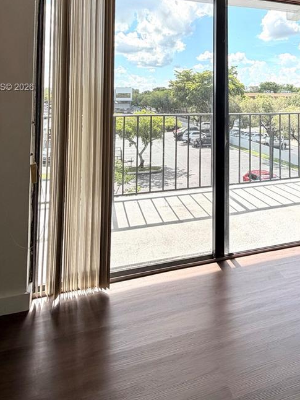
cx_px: 198
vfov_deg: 62.4
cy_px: 88
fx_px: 300
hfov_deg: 52.2
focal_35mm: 26
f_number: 2.2
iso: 40
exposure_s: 1/522
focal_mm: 2.22
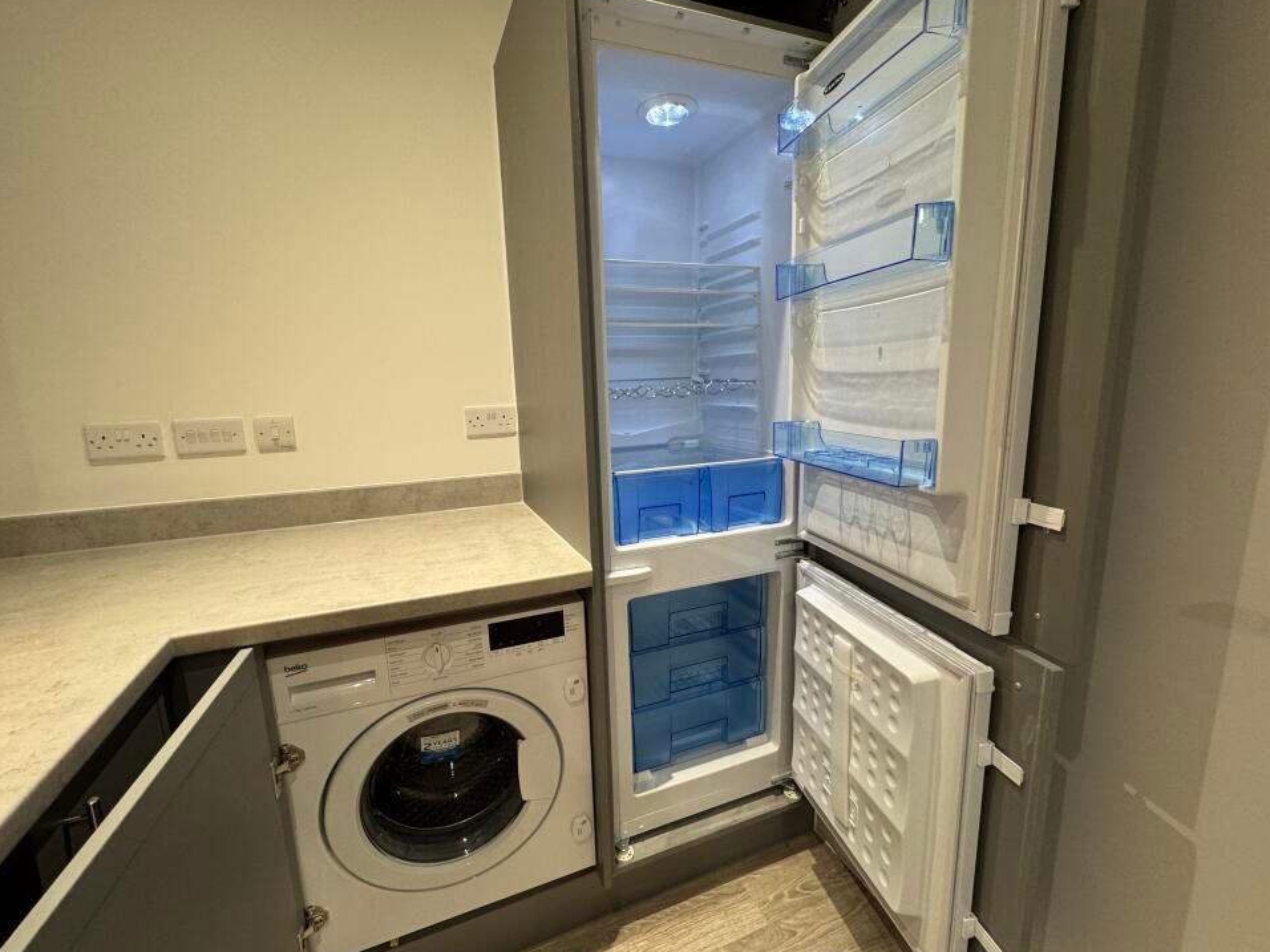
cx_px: 614
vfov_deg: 81.7
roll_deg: +1.8
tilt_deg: -10.4
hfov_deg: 98.1
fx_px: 550
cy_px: 474
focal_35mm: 15
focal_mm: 2.22
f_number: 2.2
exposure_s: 1/50
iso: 160
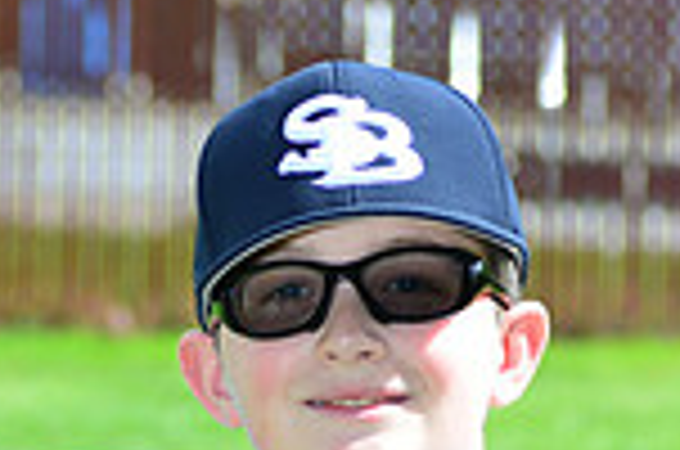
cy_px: 763
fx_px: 8426
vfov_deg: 3.0
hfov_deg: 4.6
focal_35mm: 447
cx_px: 513
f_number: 8
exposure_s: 1/200
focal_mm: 116
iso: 200
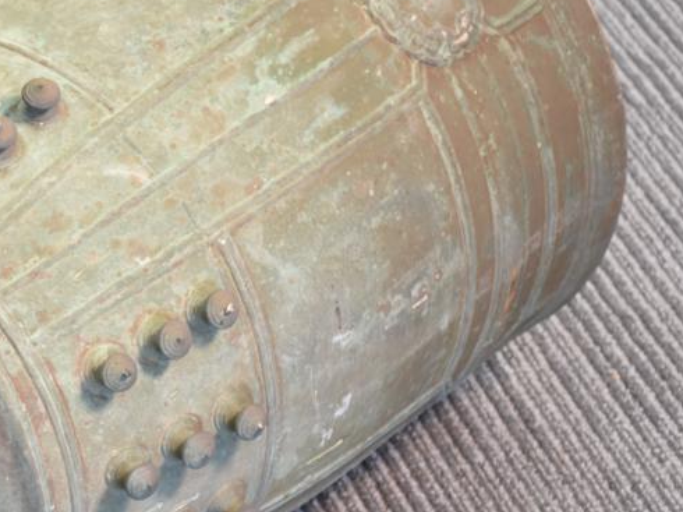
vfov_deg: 8.9
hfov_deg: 11.8
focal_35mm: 166
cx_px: 95
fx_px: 3274
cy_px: 236
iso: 400
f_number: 4.8
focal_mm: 52
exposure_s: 1/20
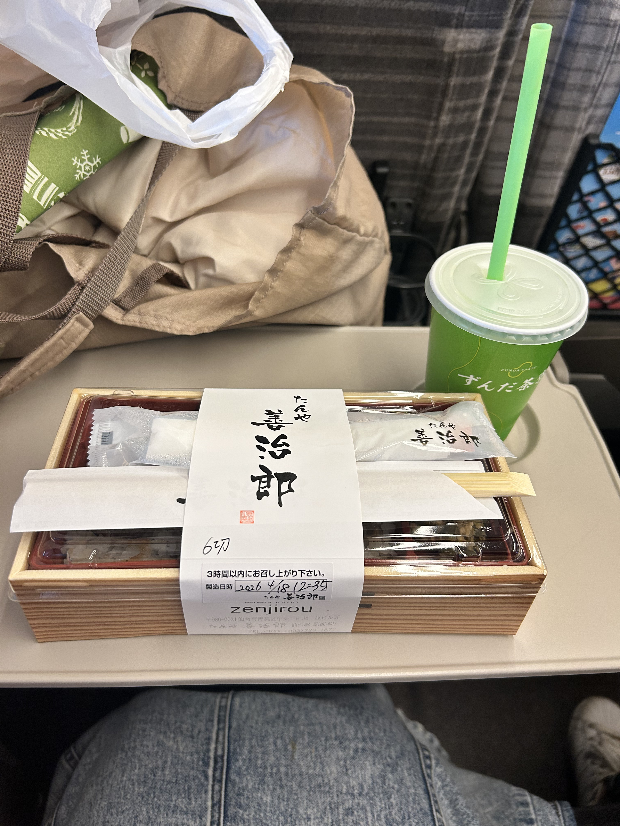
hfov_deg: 53.1
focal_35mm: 26
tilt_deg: -42.2
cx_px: 310
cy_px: 413
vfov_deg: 67.3
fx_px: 621
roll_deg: -4.6
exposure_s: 1/87
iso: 125
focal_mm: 5.7
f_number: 1.5
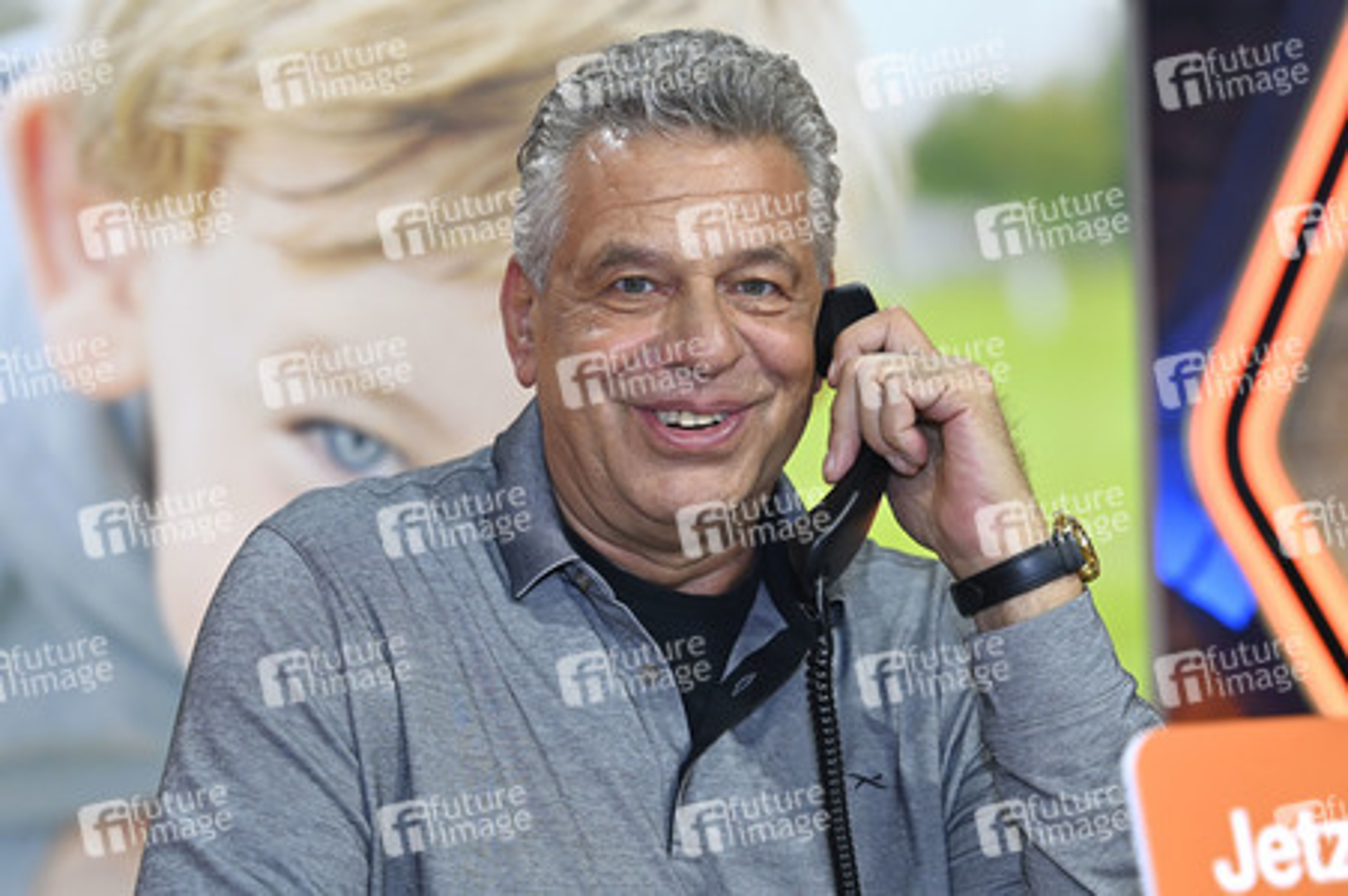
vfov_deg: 23.3
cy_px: 448
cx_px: 674
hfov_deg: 34.5
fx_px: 2170
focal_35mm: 58
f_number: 4
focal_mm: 58
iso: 1000
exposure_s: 1/200
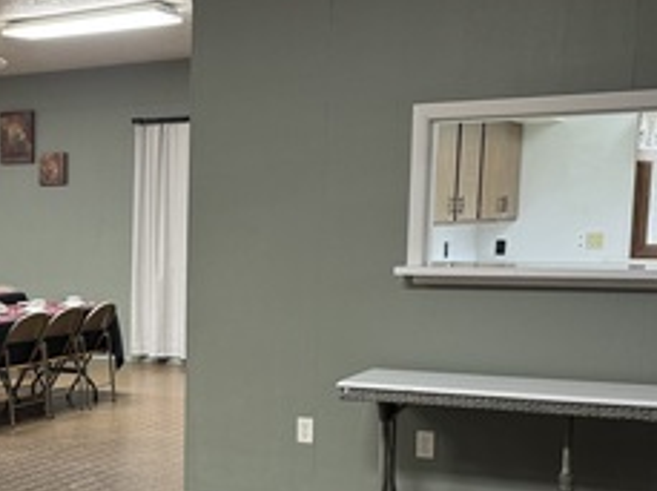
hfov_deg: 29.0
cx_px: 11
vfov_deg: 22.9
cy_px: 402
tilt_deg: -8.8
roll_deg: +0.8
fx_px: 1194
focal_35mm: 63
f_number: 1.78
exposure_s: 1/60
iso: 200
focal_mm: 6.76
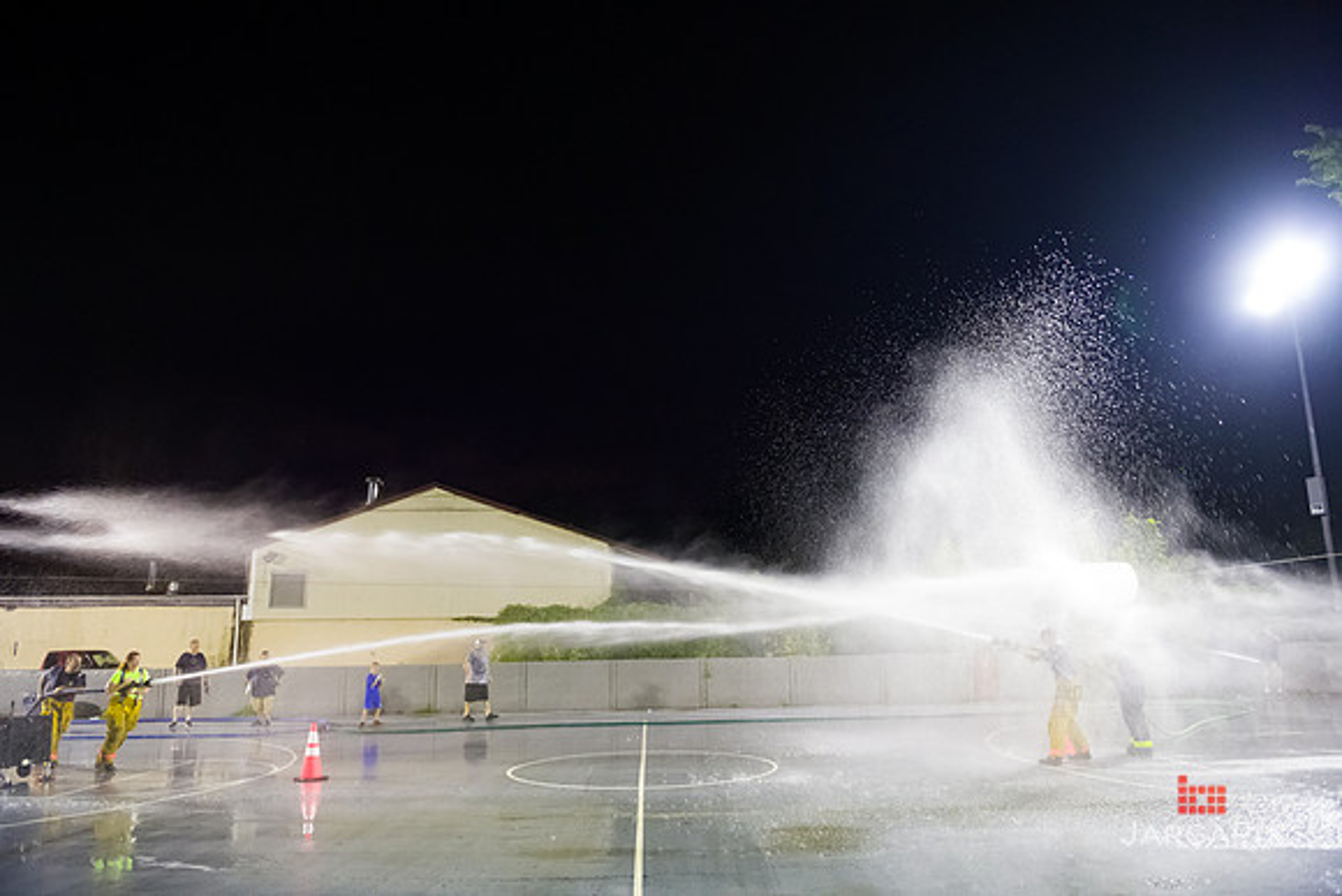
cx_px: 671
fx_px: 895
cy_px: 448
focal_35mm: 24
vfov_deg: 53.2
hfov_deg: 73.7
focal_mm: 24
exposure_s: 1/125
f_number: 3.2
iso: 6400
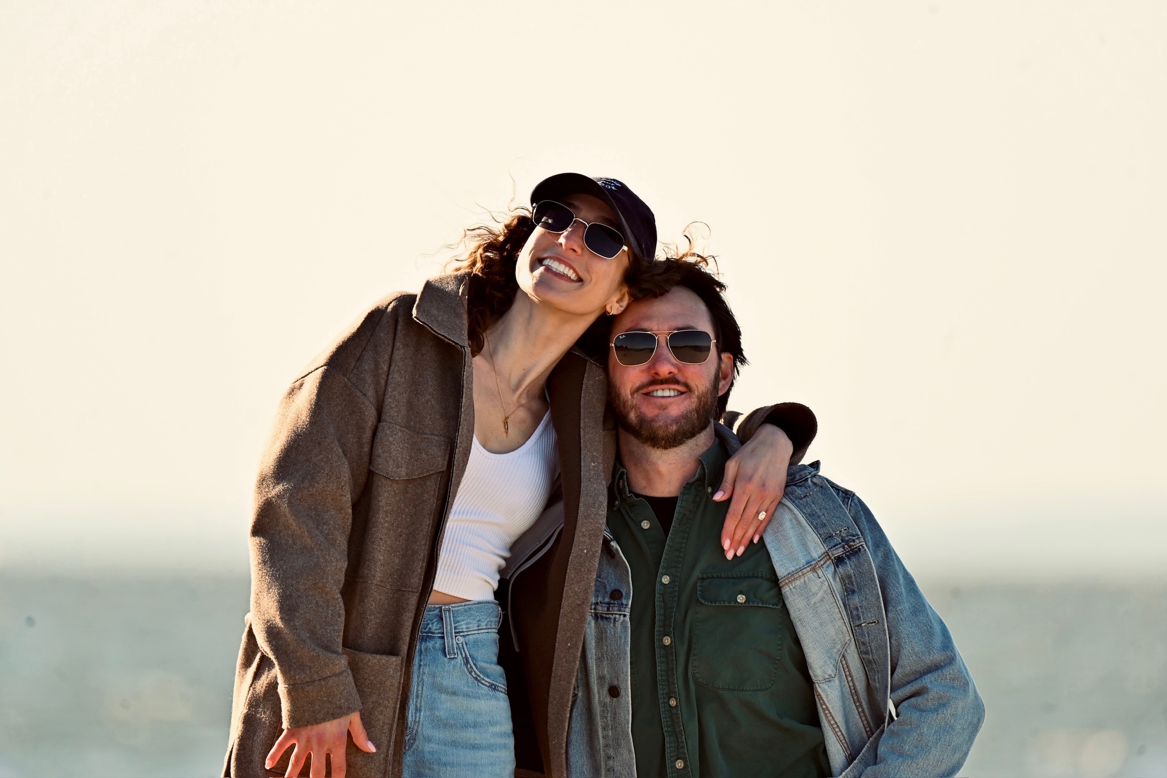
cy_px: 389
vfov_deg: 2.3
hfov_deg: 3.4
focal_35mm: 600
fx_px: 19448
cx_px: 584
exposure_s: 1/500
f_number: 6.3
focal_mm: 600
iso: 320
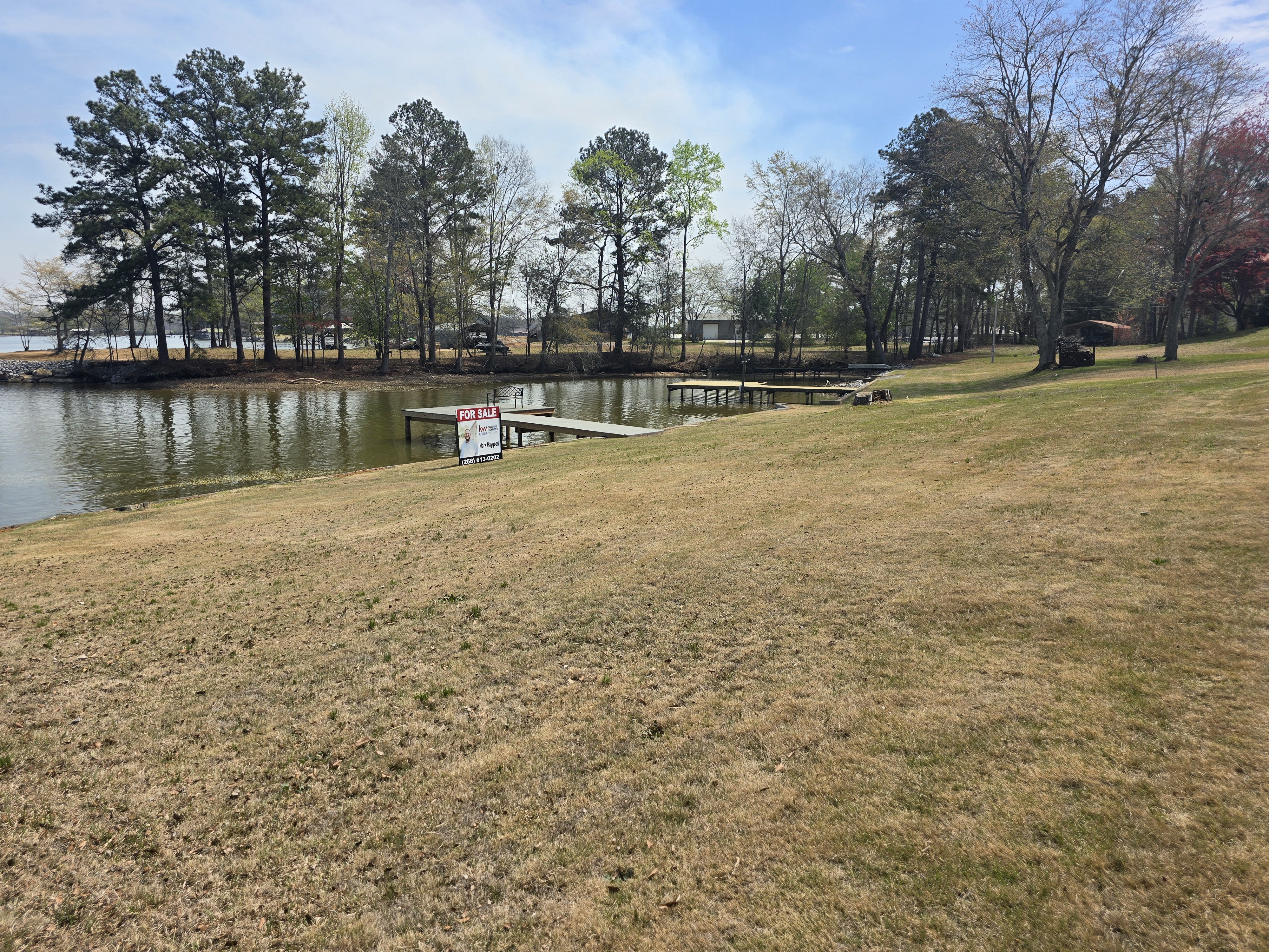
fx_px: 843
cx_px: 634
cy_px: 476
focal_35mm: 23
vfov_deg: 58.9
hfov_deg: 73.9
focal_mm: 6.3
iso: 12
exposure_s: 1/952
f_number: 1.7
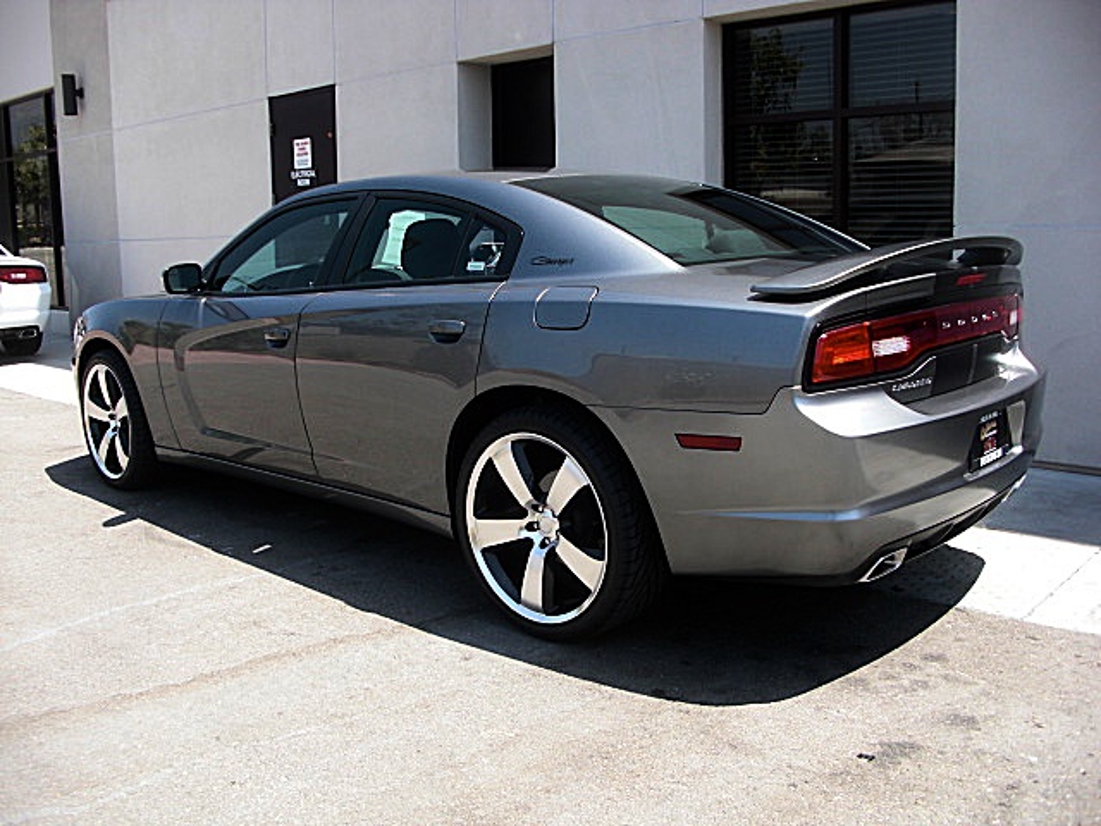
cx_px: 550
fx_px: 1145
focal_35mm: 36
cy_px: 413
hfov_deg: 51.4
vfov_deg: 39.7
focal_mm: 6.3
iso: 50
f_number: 2.8
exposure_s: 1/400
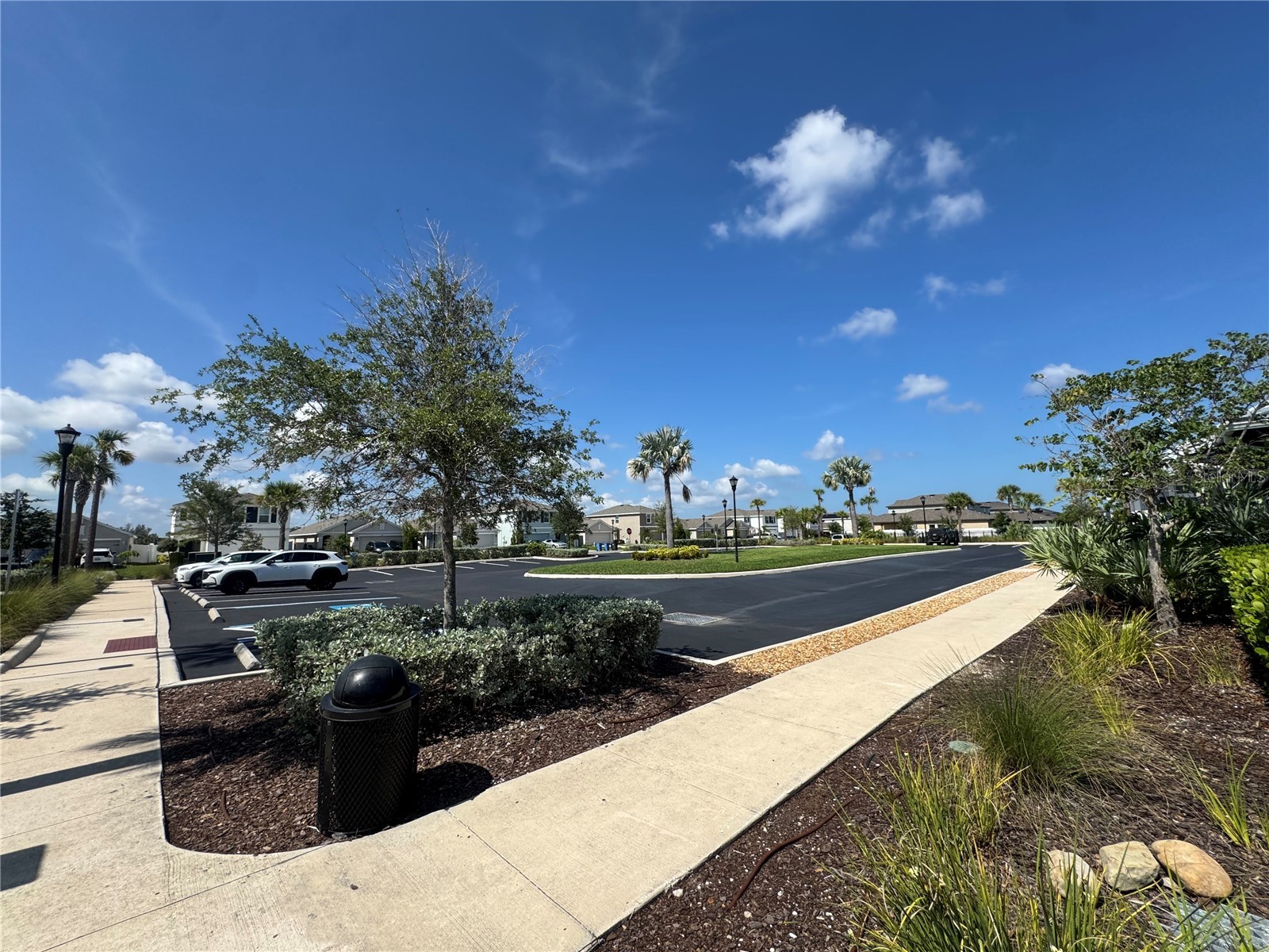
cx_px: 634
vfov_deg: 85.7
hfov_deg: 102.1
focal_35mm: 14
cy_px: 476
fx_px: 513
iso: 50
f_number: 2.2
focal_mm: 2.22
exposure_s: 1/2273
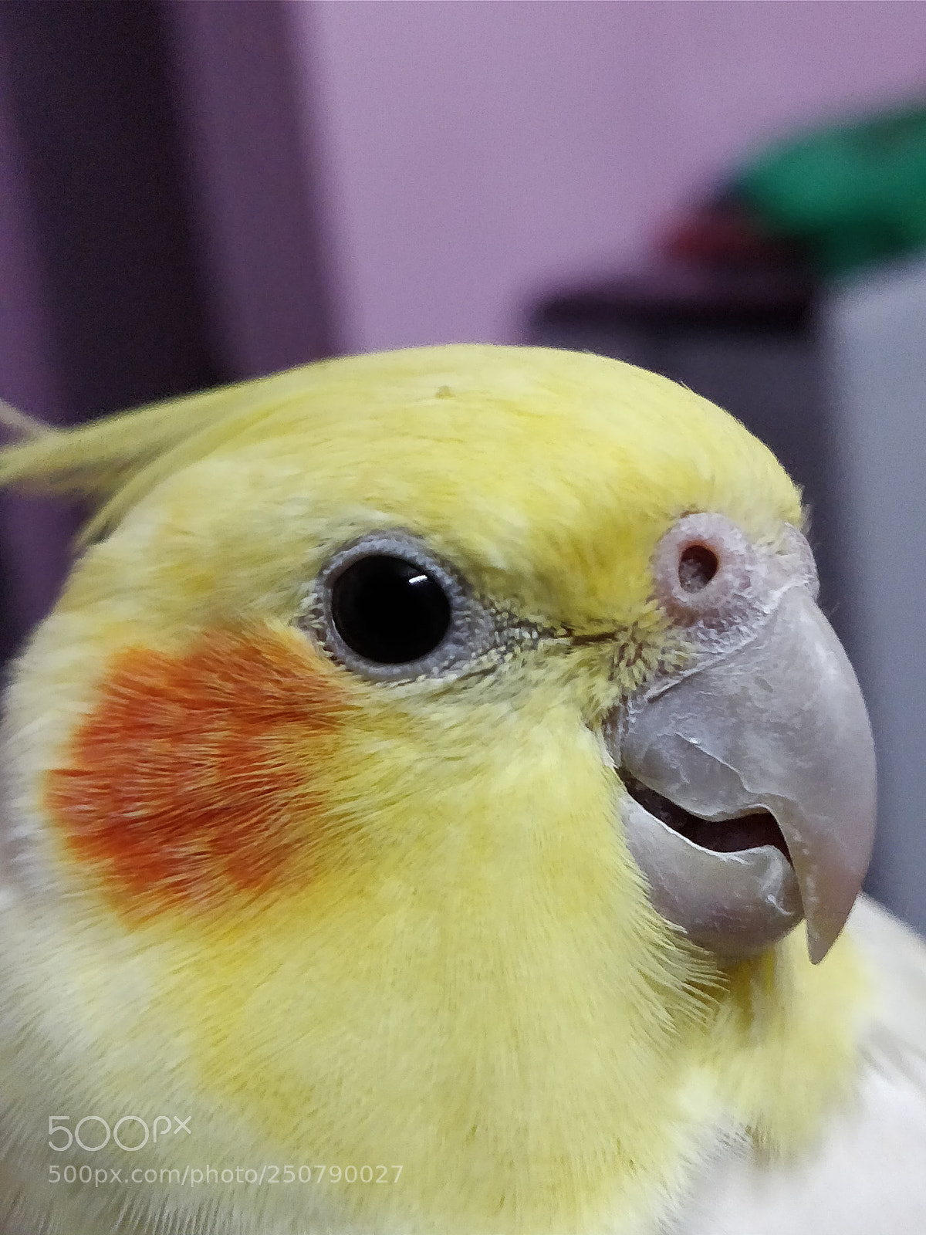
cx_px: 463
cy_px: 618
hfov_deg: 56.8
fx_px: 856
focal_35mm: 24
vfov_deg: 71.6
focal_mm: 4.1
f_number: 1.7
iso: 1250
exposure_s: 1/33
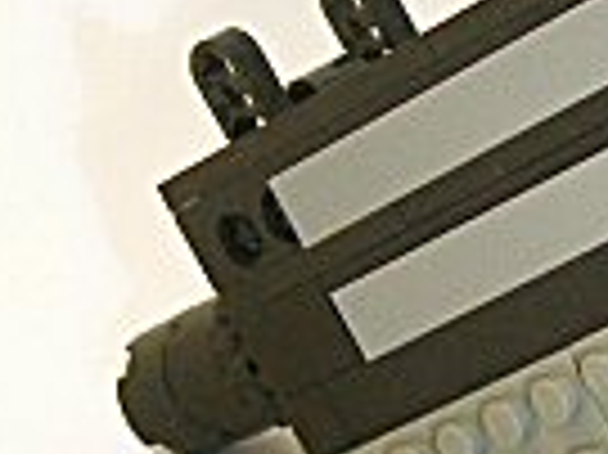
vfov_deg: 4.9
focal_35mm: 302
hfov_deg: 6.5
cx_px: 910
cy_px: 292
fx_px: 5300
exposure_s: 1/9.1
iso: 50
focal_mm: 10.6
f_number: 3.2
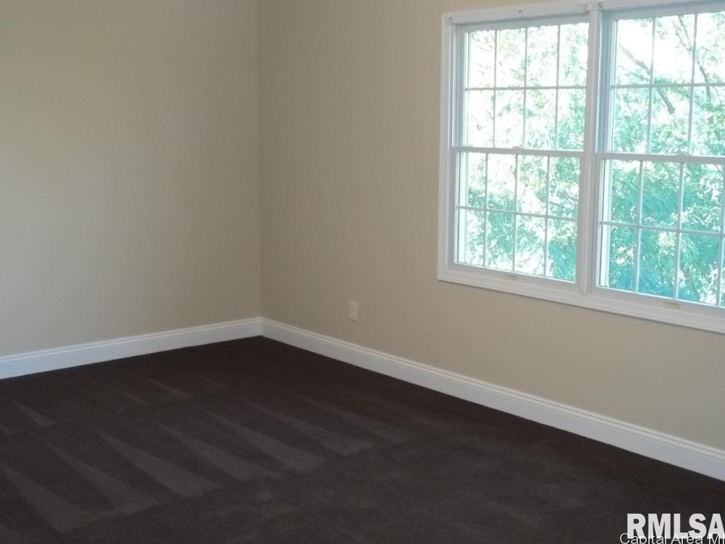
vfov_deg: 30.9
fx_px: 985
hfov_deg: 40.4
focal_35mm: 47
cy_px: 273
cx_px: 367
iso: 320
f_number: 3.7
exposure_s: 1/40
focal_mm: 8.3
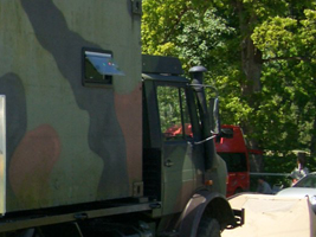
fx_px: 958
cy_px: 156
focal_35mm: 105
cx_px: -136
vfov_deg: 14.1
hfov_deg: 17.2
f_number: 2.6
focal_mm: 5.8
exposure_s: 1/640
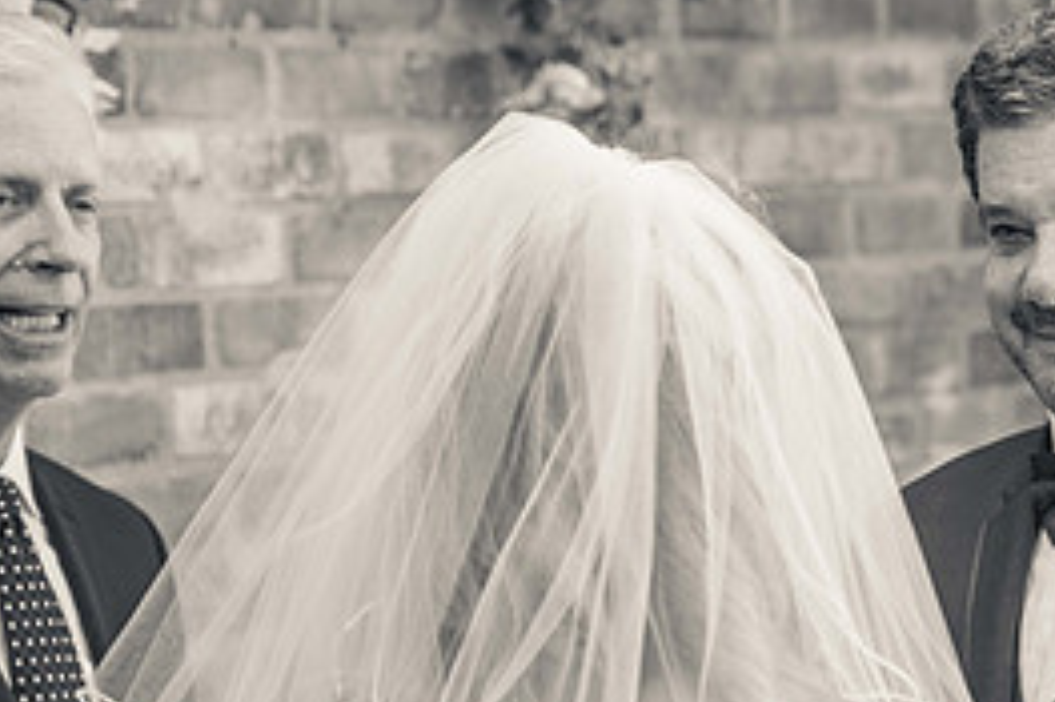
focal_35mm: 203
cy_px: 544
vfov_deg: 6.8
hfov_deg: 10.1
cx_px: 602
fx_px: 5945
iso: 800
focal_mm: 92
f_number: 4.5
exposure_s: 1/800
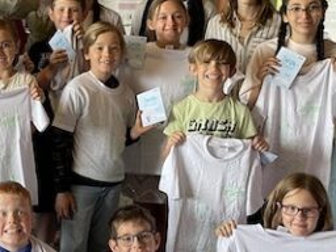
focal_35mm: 78
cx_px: 10
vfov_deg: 18.9
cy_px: 126
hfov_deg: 24.1
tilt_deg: -13.2
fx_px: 757
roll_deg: -1.0
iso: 64
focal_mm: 4.2
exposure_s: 1/50
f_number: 1.6
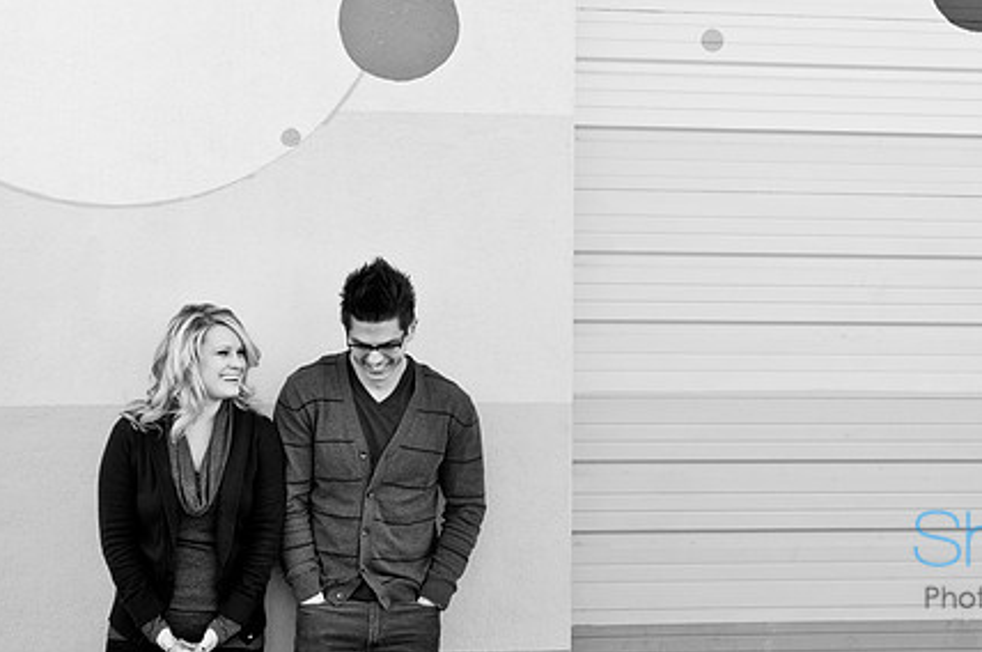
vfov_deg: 20.8
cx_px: 615
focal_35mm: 65
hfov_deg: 30.9
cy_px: 215
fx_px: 1770
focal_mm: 32
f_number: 4.5
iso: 200
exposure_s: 1/250
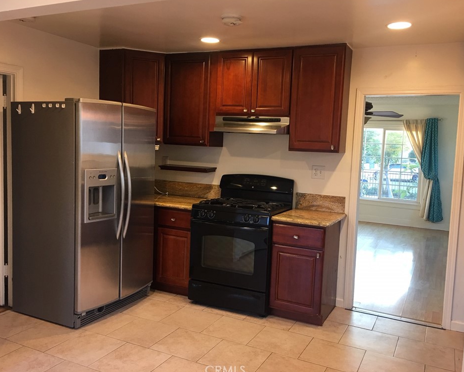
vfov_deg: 47.1
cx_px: 241
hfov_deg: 57.2
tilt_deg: -4.2
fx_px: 426
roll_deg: -2.8
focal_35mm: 31
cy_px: 186
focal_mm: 4.15
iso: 40
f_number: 2.2
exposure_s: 1/15
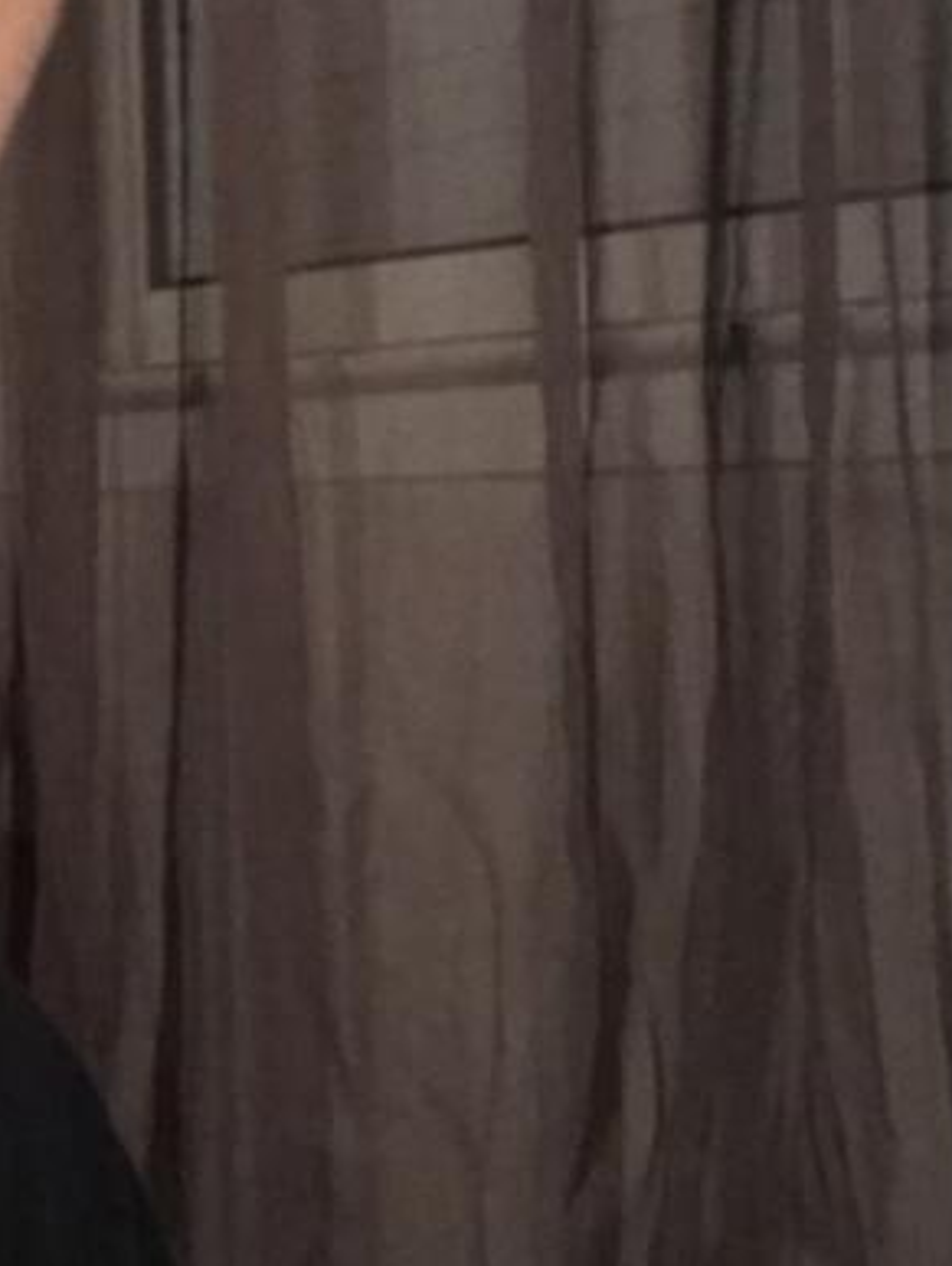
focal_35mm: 76
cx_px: 23
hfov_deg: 18.9
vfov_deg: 25.4
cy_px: 370
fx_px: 2782
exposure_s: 1/20
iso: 250
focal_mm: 2.87
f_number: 2.2
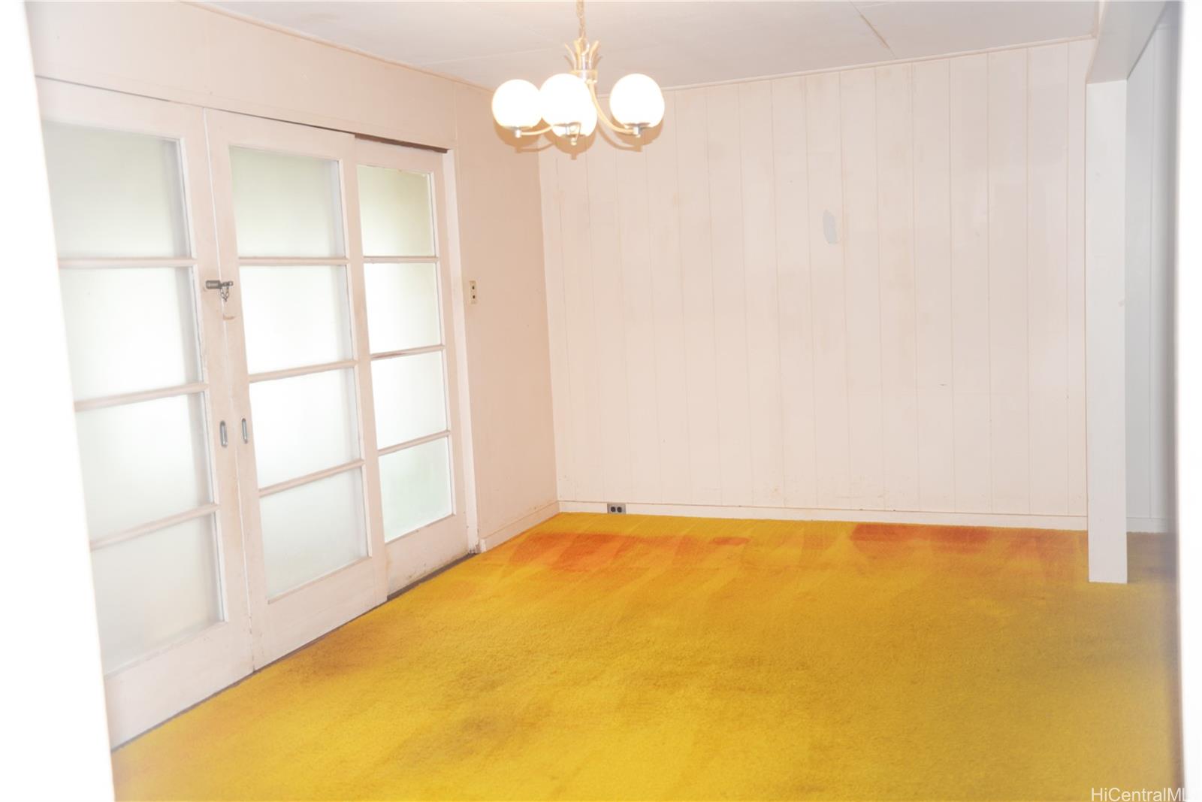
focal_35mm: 34
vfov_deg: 38.9
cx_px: 601
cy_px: 401
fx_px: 1135
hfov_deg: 55.8
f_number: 4
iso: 100
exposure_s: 1/20
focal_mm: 34
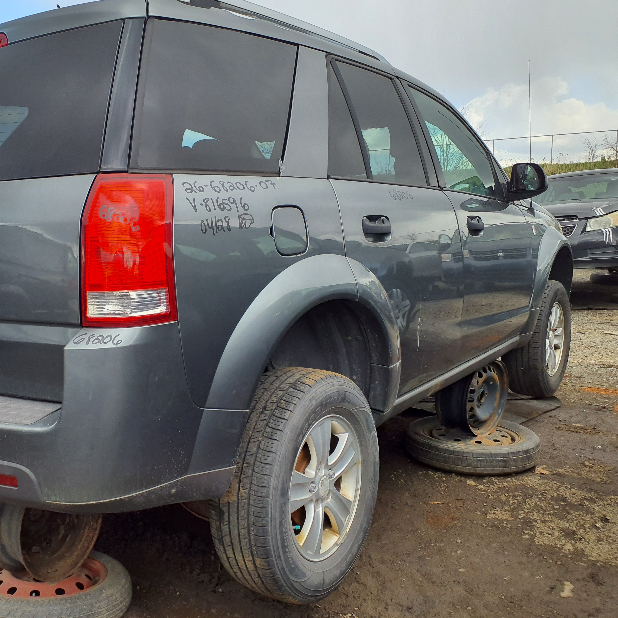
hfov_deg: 47.3
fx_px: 687
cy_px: 298
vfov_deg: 48.4
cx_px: 187
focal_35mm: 34
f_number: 1.9
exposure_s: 1/464
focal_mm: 3.58
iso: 40
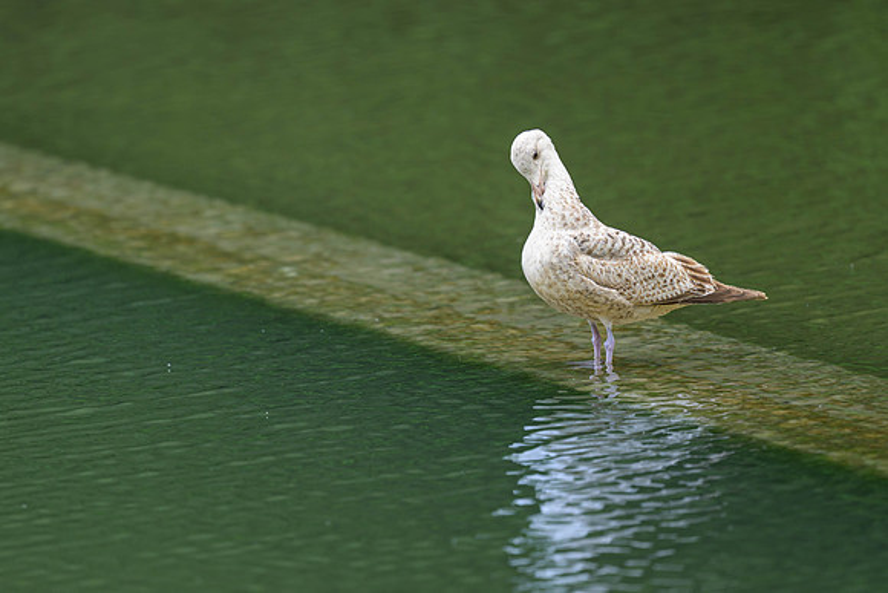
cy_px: 210
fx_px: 18273
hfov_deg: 2.8
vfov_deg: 1.9
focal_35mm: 741
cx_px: 278
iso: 160
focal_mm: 400
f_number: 2.8
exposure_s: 1/500
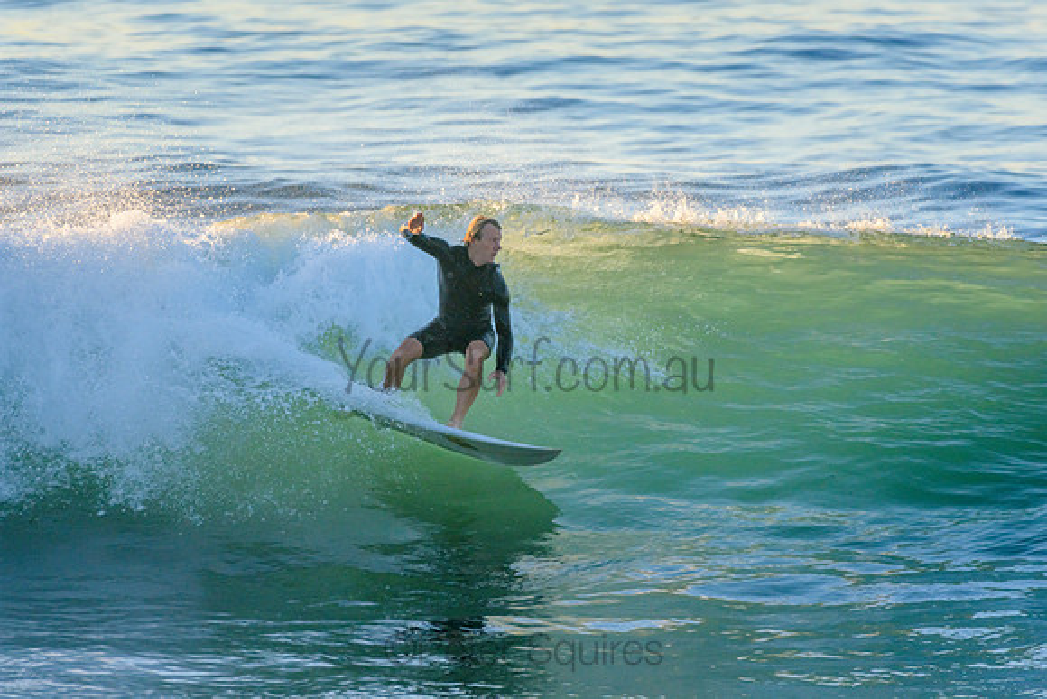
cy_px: 350
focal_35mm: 750
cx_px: 524
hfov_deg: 2.7
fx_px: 21820
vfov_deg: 1.8
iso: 720
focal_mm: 500
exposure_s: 1/1250
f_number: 5.6
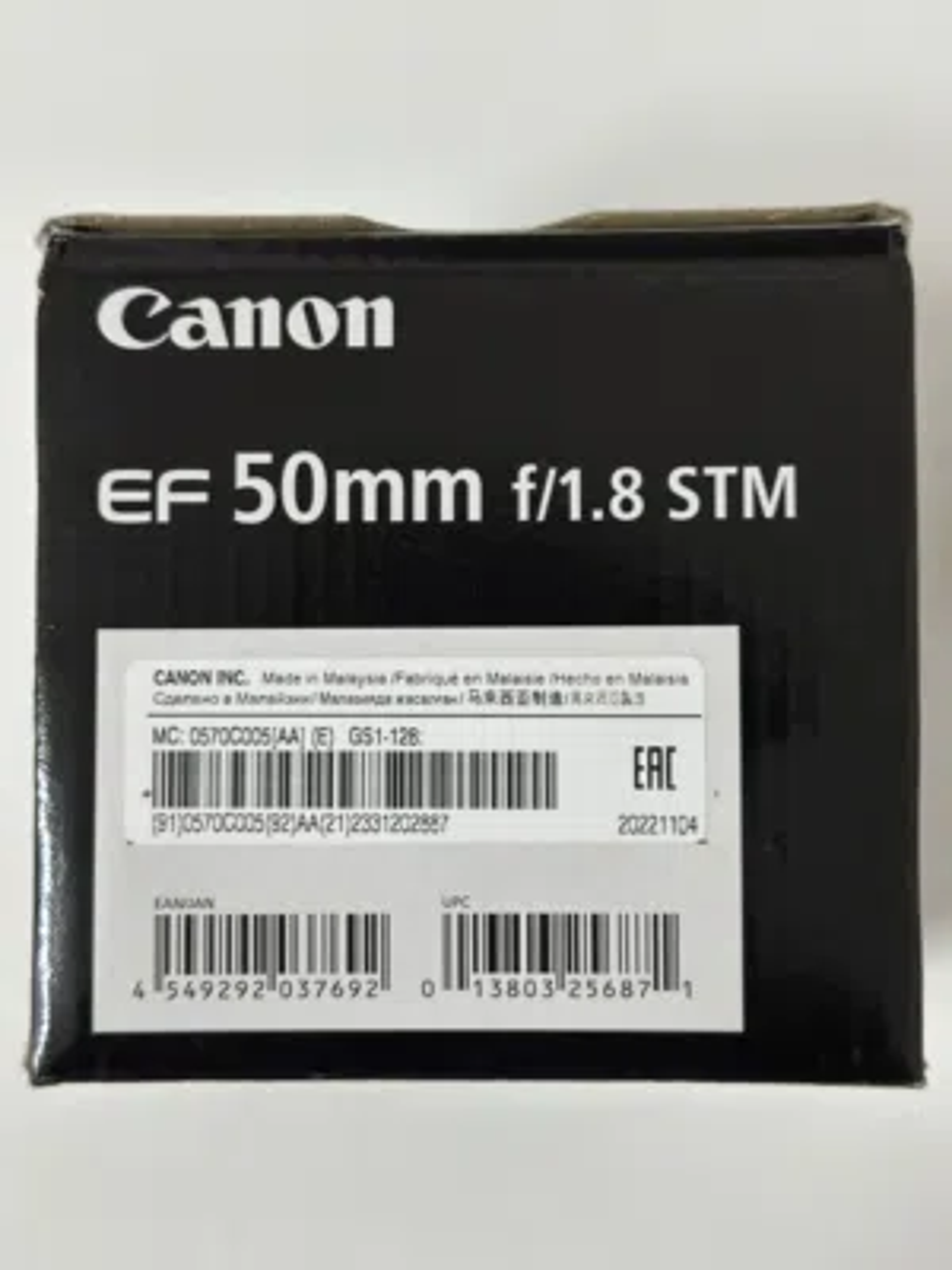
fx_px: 1760
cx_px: 476
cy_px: 635
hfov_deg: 30.3
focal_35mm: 48
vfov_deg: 39.7
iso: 320
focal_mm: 6.86
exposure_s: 1/33
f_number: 1.78
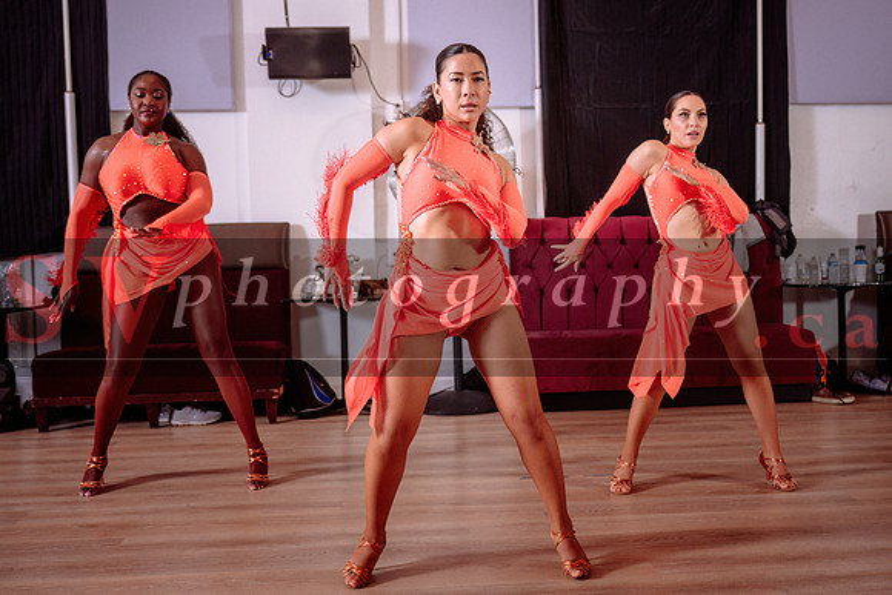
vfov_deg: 36.0
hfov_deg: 51.9
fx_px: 916
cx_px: 475
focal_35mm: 37
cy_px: 296
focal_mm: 28
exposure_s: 1/200
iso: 800
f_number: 3.5
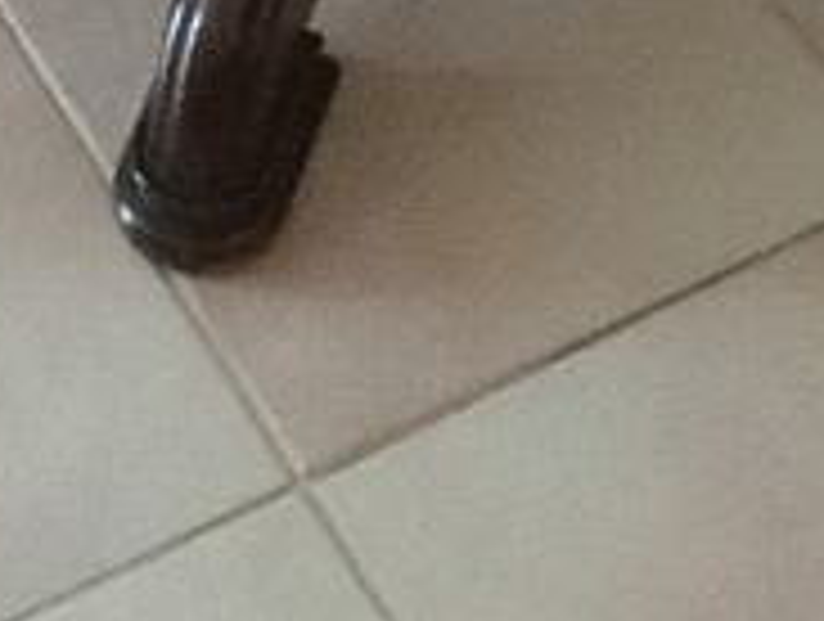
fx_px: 4031
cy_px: -994
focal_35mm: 169
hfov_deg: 11.7
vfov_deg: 8.0
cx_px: 383
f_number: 2.4
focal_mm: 3.3
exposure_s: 1/17
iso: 800
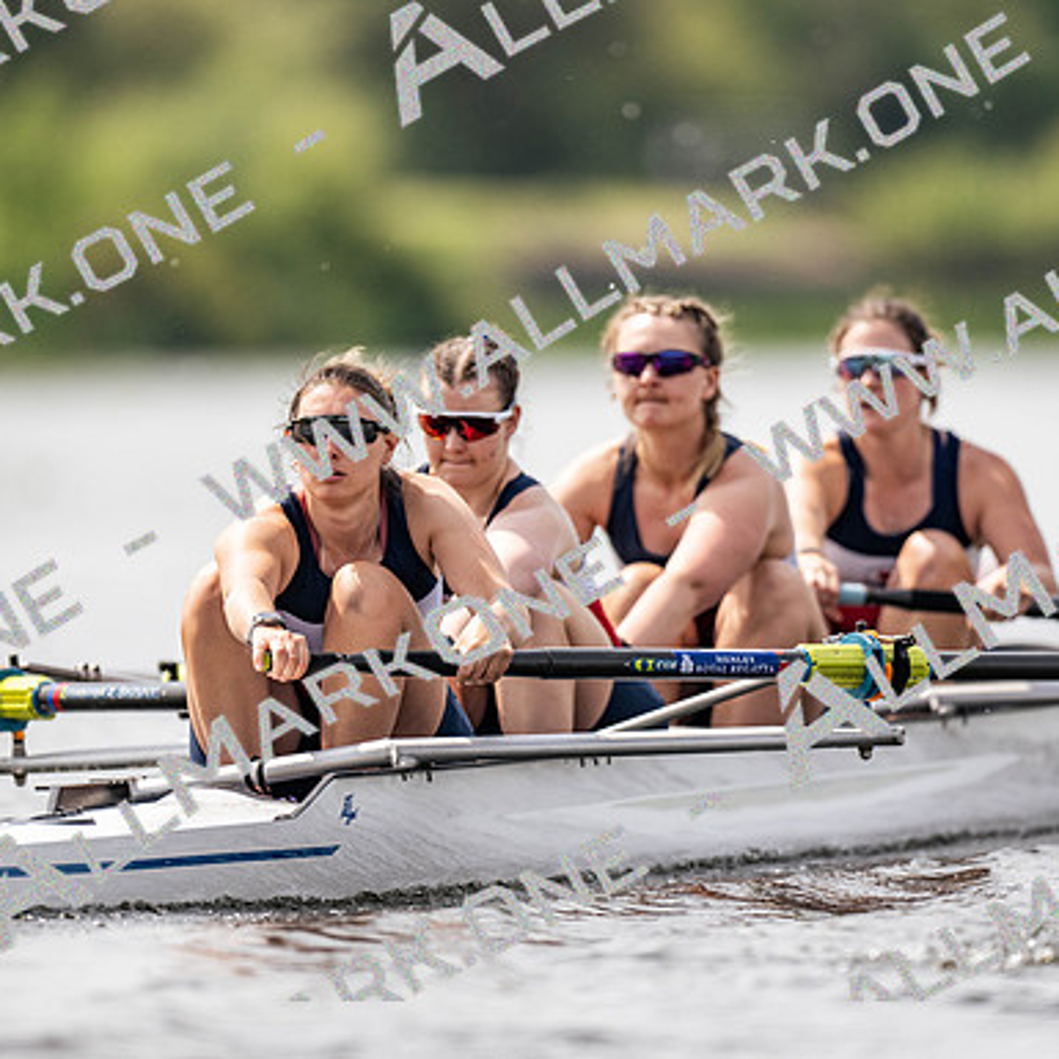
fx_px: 26616
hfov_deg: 2.3
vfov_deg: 2.3
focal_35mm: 769
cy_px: 530
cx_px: 542
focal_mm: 600
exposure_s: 1/2500
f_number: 4
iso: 280
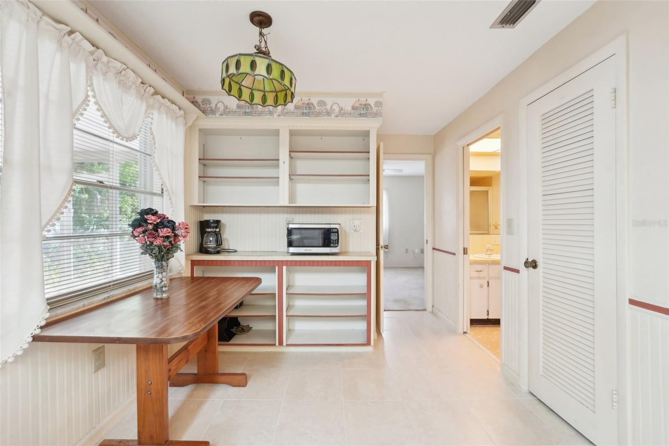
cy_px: 223
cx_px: 334
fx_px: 260
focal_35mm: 14
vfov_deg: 81.2
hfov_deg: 104.3
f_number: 8
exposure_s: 1/3.33
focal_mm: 14
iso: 200
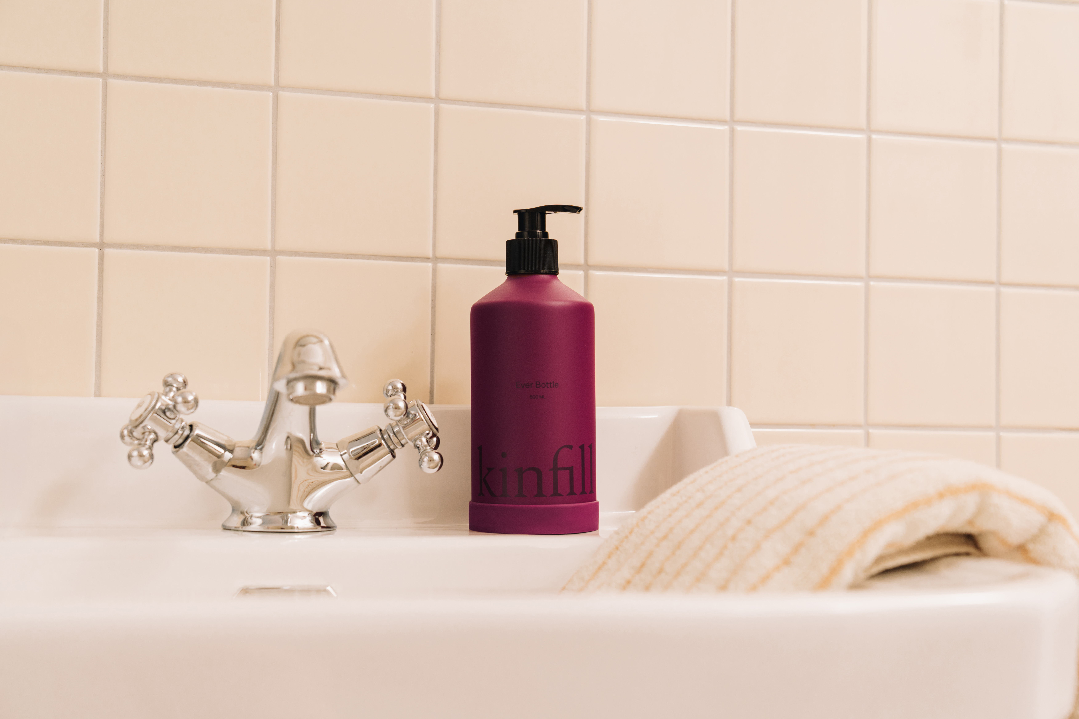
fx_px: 1528
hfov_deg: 38.9
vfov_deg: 26.5
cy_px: 360
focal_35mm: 51
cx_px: 540
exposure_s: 1/125
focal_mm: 51
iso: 400
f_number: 4.5
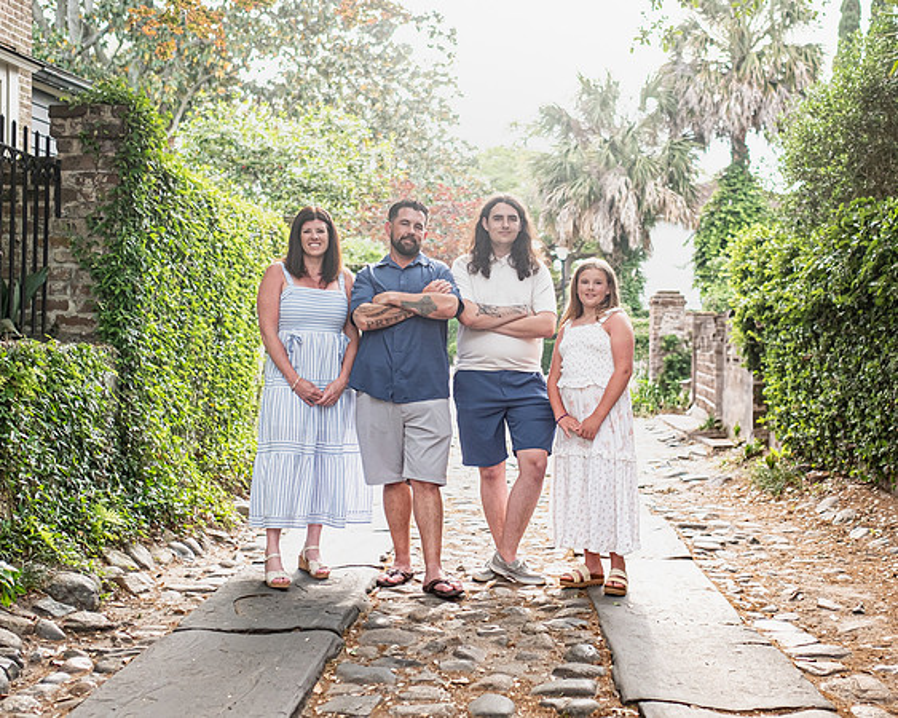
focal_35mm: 46
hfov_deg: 40.4
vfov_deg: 32.8
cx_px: 509
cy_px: 390
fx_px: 1218
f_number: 2
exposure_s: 1/1000
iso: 200
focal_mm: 23
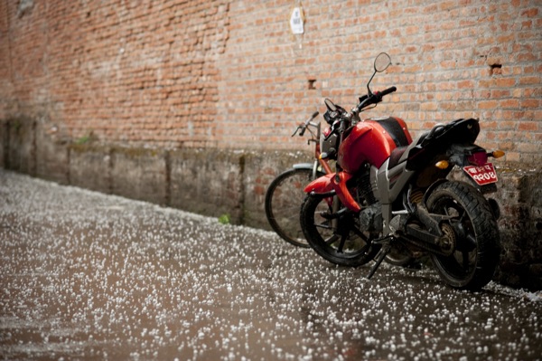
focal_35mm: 85
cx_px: 271
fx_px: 1279
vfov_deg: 16.0
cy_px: 180
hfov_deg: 23.9
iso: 200
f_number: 2.8
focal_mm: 85
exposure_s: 1/25
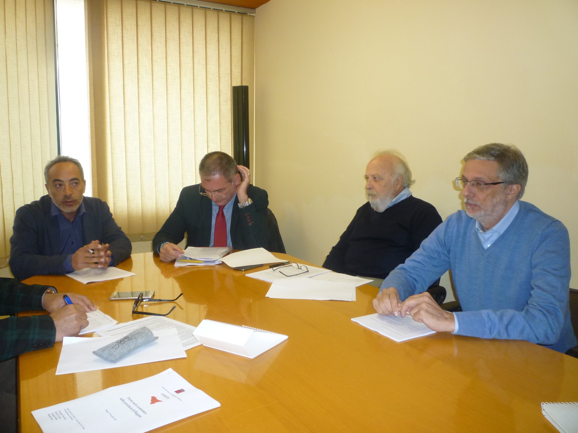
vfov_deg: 48.2
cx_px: 289
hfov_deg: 61.7
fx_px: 484
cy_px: 216
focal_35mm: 29
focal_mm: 5.2
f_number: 3.3
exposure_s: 1/30
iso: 200
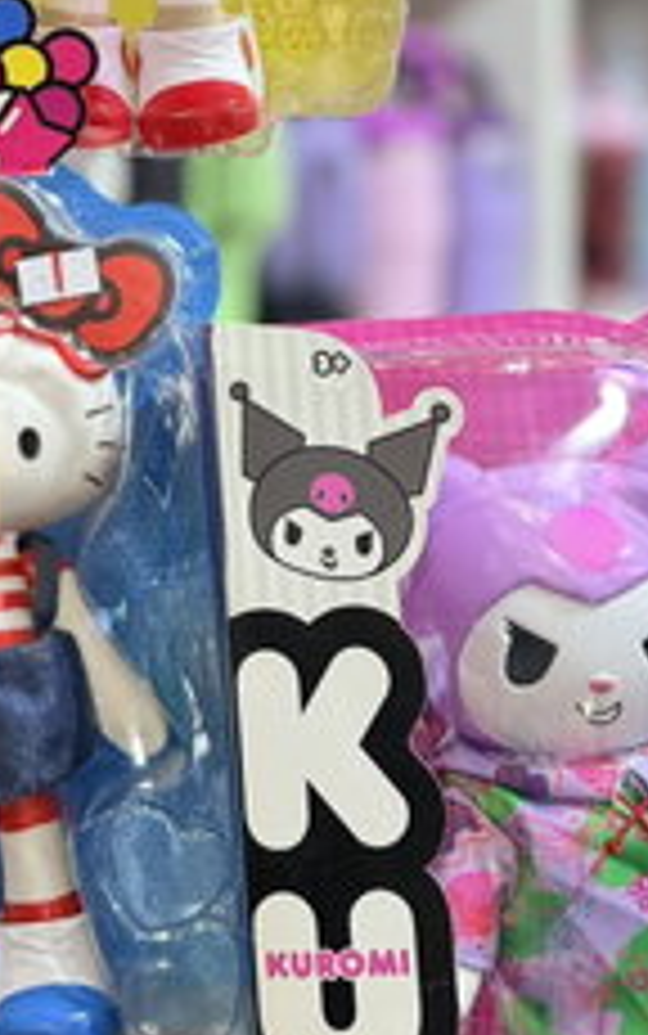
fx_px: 1665
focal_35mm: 59
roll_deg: +0.2
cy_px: 205
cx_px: 194
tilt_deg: -0.2
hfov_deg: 21.9
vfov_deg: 33.5
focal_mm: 6.76
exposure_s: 1/50
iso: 500
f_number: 1.78
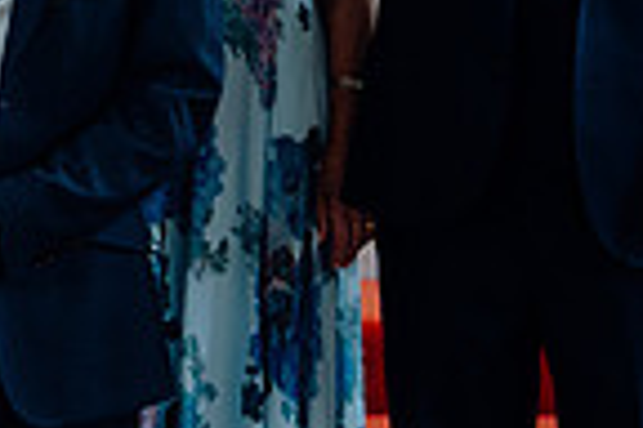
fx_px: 3661
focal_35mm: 205
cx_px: -179
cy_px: -47
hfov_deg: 9.9
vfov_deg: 6.7
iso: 500
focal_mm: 51
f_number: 2.8
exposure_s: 1/200
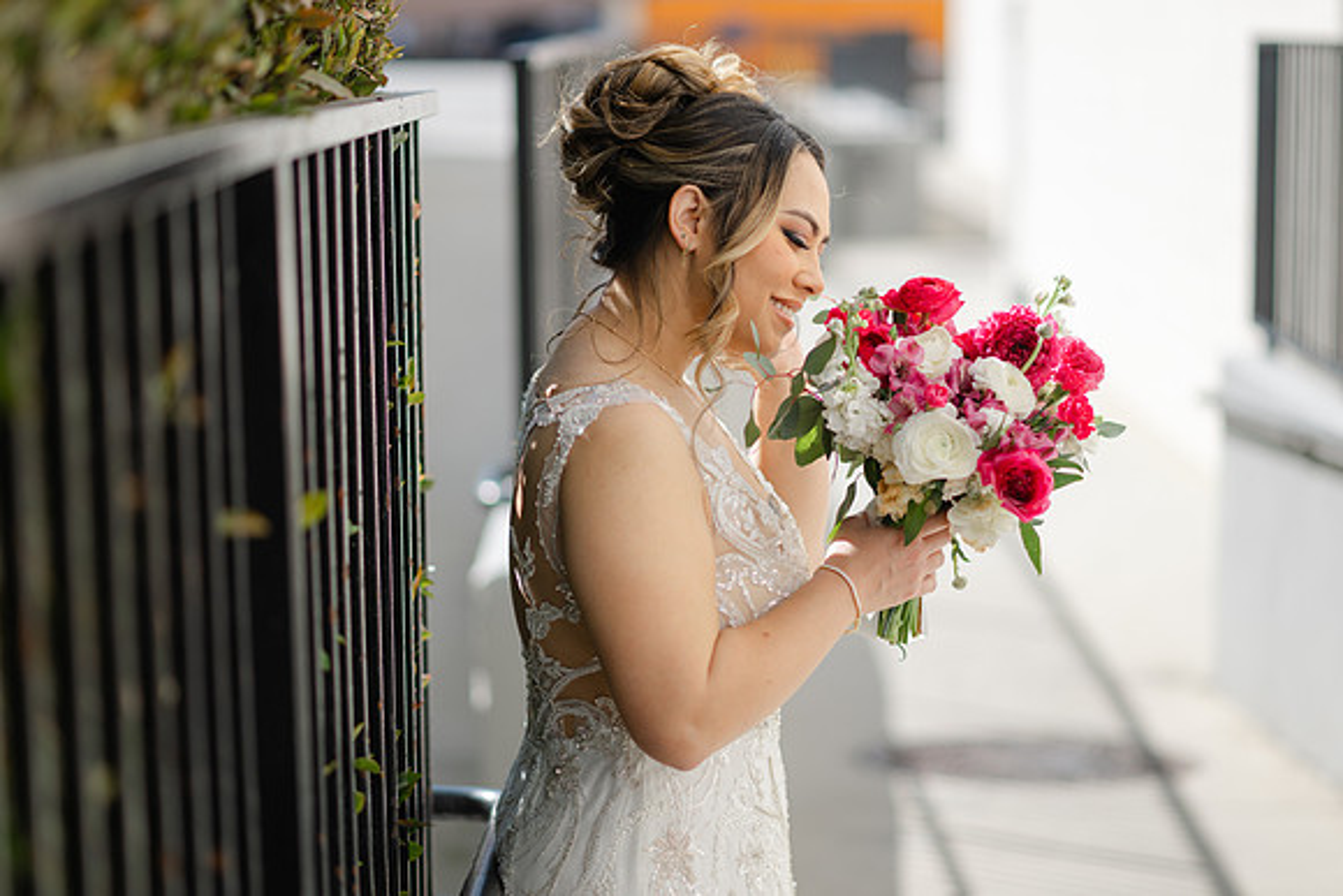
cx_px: 672
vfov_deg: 16.1
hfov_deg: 23.9
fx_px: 3172
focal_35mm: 85
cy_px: 448
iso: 80
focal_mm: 85
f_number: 1.8
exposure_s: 1/4000
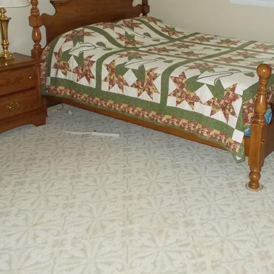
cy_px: 79
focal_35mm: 47
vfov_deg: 35.5
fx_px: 421
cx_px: 188
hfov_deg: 35.6
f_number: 3.2
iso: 360
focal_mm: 4.6
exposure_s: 1/25
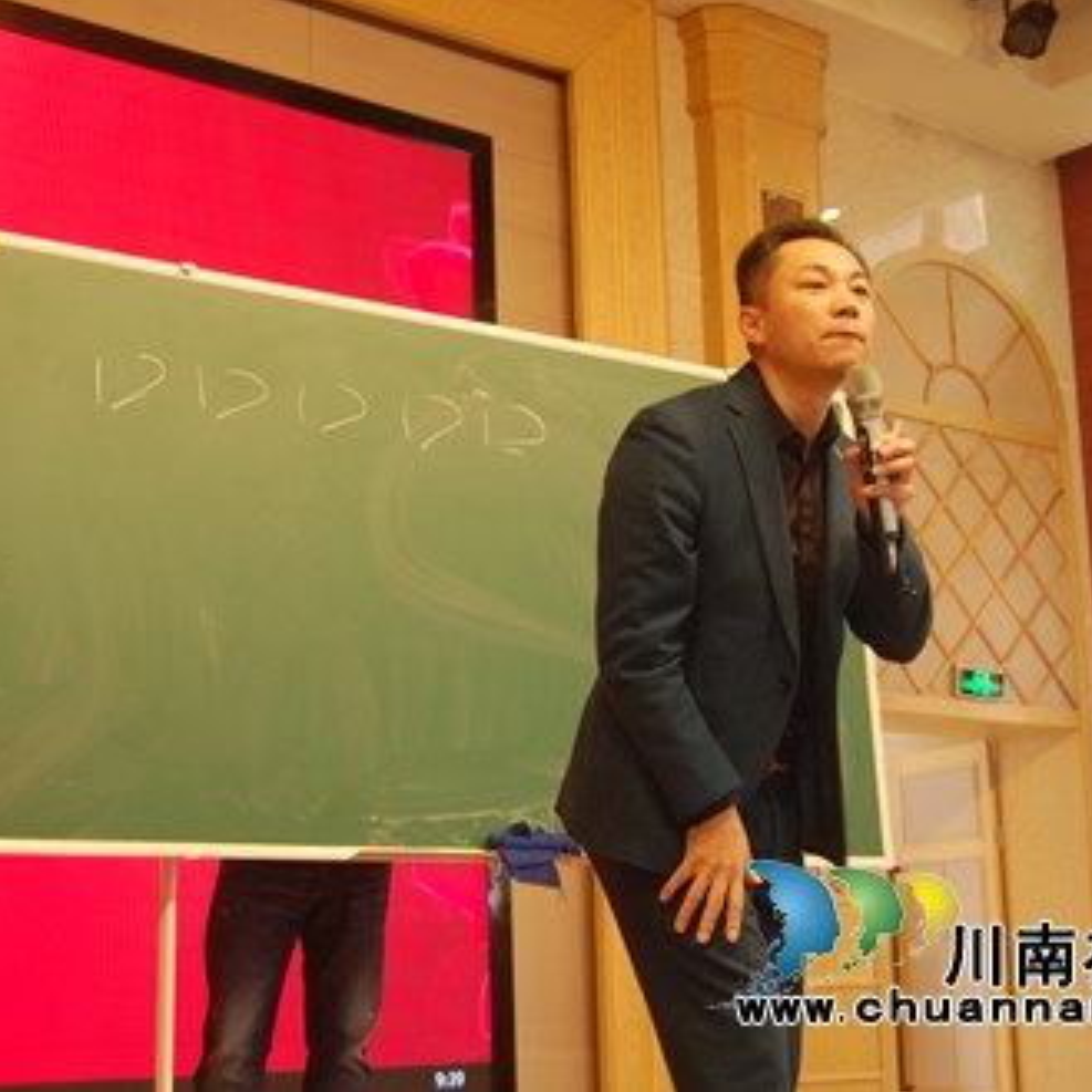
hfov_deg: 27.7
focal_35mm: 62
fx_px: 2213
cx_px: 498
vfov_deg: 27.7
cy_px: 544
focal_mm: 32
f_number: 4.5
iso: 400
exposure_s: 1/10
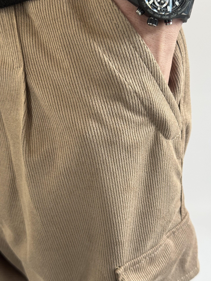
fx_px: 390
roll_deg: +2.6
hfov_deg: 30.3
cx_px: 106
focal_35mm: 48
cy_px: 140
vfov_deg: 39.7
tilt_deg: -17.3
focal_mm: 6.76
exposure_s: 1/110
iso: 100
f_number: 1.78
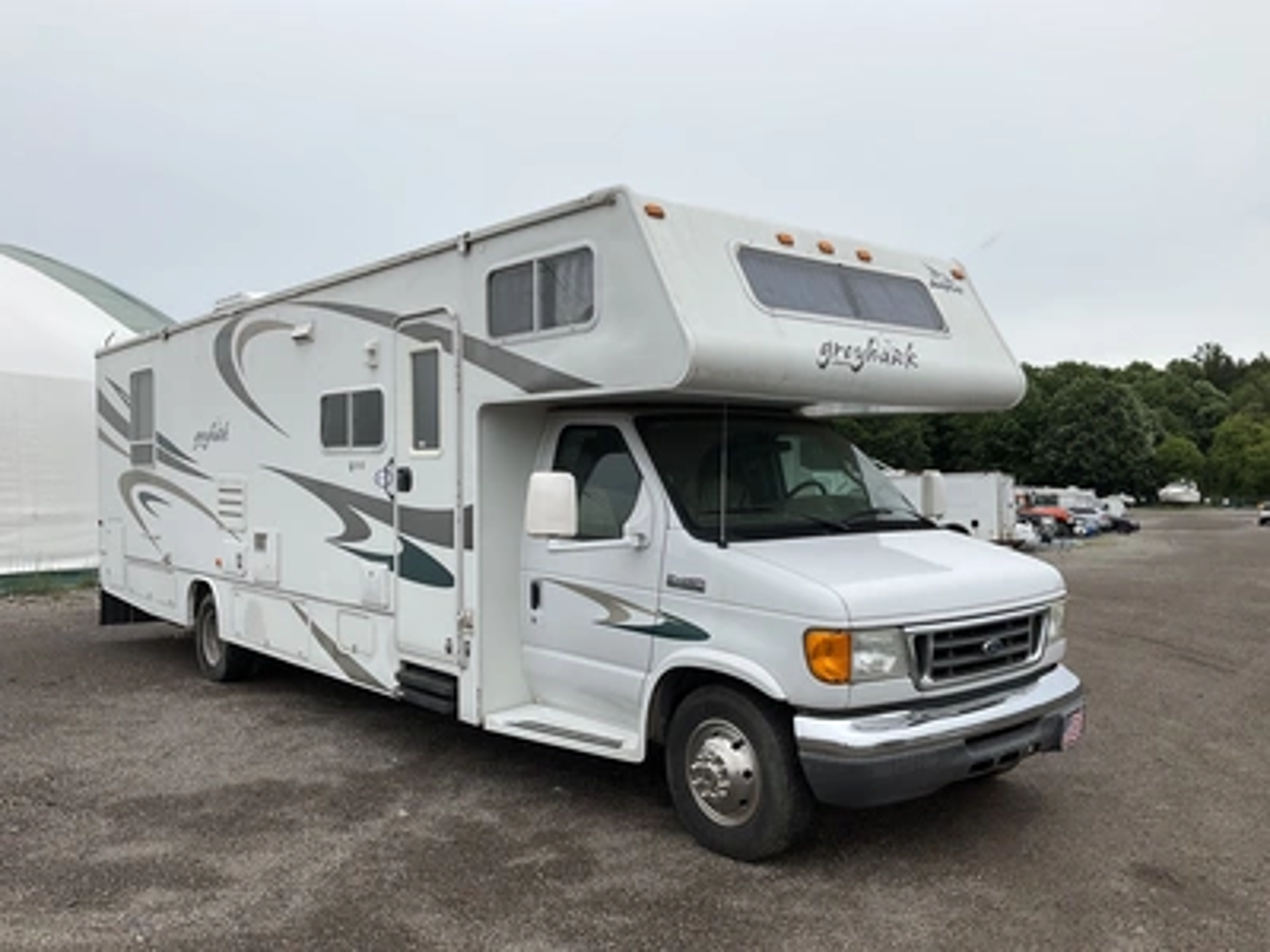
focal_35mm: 29
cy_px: 476
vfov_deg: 48.2
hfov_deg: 61.7
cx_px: 635
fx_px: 1064
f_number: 1.8
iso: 25
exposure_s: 1/2141
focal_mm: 3
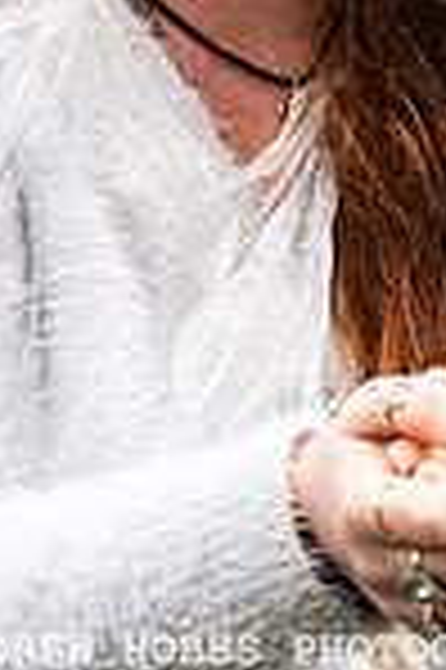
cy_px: -238
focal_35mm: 790
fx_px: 14714
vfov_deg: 2.6
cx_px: 259
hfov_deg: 1.7
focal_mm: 160
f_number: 3.2
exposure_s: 1/4000
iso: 1250
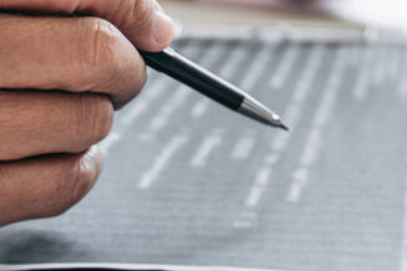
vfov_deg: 13.7
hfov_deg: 20.5
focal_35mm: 97
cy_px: -62
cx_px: 378
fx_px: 1097
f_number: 2.8
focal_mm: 31
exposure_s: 1/125
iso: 250
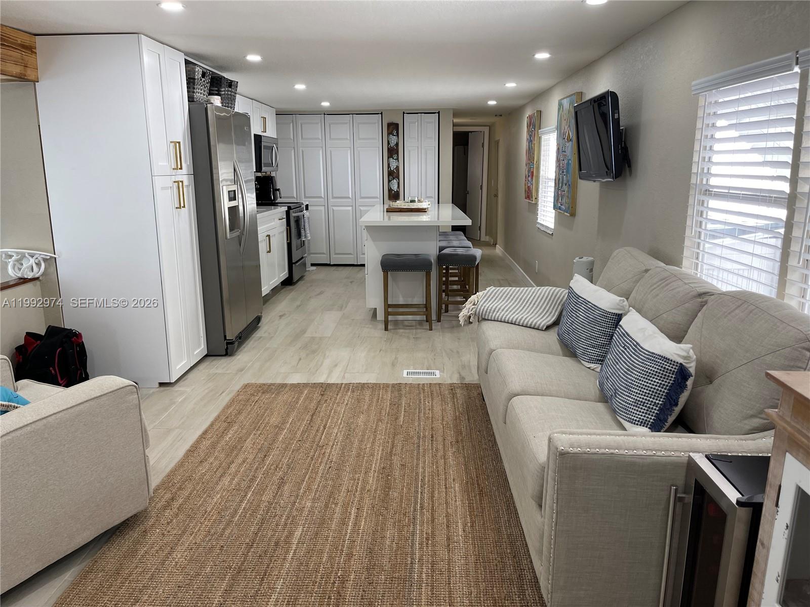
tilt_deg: -12.9
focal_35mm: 26
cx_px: 405
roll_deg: -0.1
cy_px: 304
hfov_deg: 67.3
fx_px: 608
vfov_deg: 53.1
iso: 80
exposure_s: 1/60
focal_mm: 5.1
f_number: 1.6
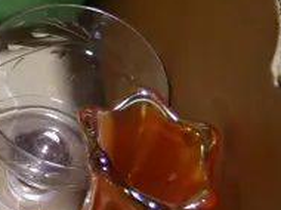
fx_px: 1313
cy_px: 112
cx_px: -235
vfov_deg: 9.1
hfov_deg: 11.3
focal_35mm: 162
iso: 200
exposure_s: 1/80
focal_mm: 15
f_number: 3.6
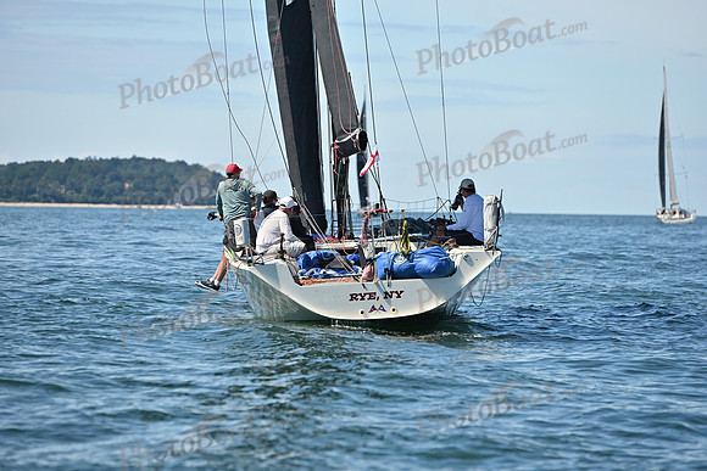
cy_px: 236
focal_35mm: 200
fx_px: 3929
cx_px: 354
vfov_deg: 6.9
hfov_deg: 10.3
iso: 250
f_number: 4.5
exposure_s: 1/1250
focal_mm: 200
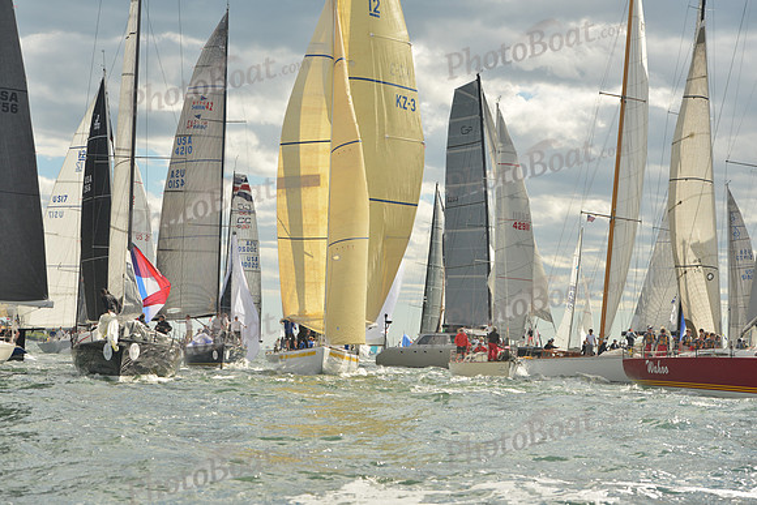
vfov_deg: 15.9
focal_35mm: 86
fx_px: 1809
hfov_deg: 23.6
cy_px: 252
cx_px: 378
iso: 400
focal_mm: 86
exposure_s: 1/640
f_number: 6.3
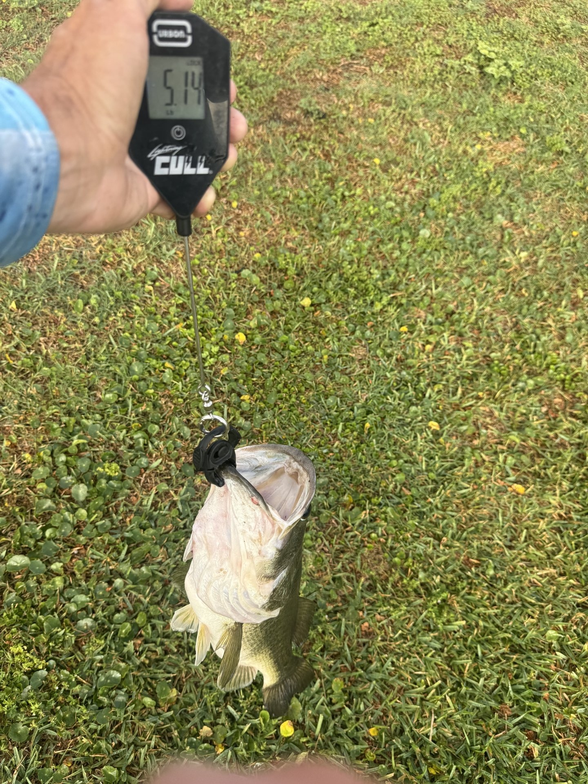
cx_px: 294
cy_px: 392
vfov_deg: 71.6
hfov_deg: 56.8
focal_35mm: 24
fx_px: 544
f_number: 1.78
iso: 80
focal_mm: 6.76
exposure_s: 1/955
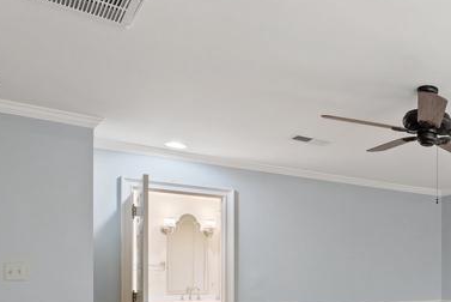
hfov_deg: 42.3
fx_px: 476
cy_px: 277
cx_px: 470
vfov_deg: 33.1
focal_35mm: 38
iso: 500
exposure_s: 1/2.5
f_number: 8
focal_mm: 14
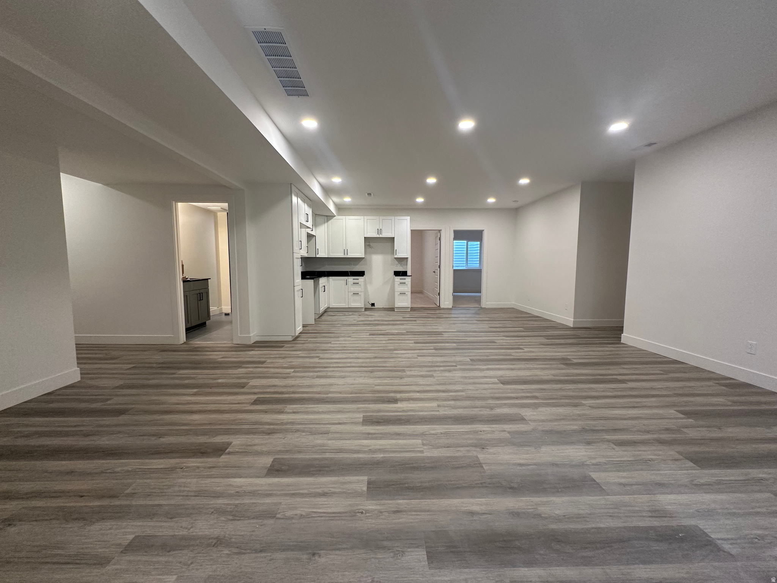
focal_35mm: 14
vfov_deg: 85.7
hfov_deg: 102.1
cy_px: 292
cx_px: 388
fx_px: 314
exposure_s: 1/120
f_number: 2.2
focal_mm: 2.22
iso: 250
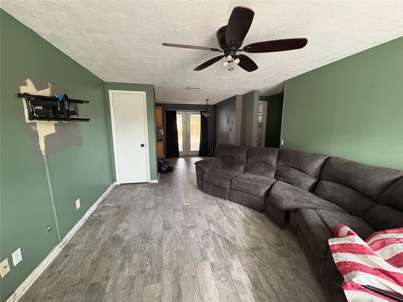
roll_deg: +0.2
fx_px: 163
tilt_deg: -9.6
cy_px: 151
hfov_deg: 102.1
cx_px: 202
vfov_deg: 85.7
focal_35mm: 14
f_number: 2.2
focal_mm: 2.22
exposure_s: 1/60
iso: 800
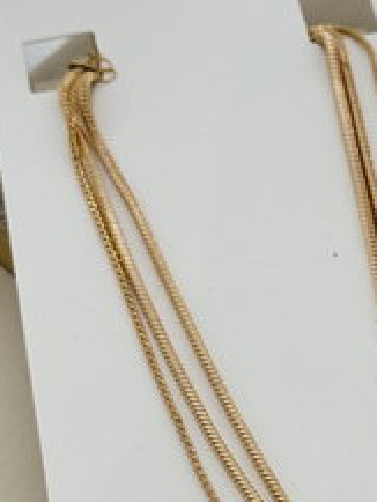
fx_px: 1712
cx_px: 338
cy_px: 411
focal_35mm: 118
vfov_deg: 16.5
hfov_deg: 12.5
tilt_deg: -53.8
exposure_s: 1/50
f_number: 1.78
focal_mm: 6.76
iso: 64
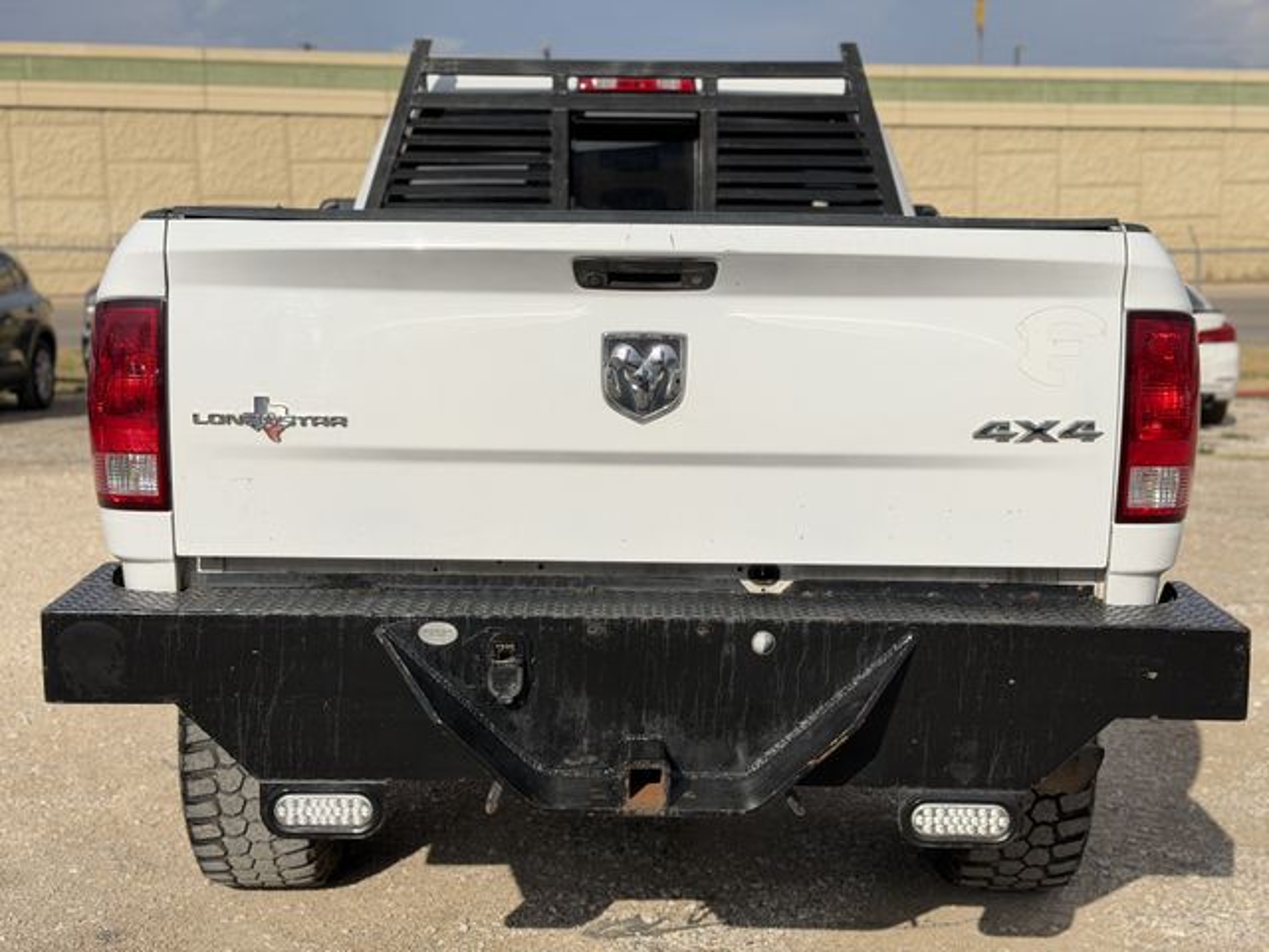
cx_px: 634
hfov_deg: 39.7
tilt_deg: -6.9
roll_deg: +1.7
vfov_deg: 30.3
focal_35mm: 48
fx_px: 1760
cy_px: 476
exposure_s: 1/6024
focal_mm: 6.76
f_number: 1.78
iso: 64
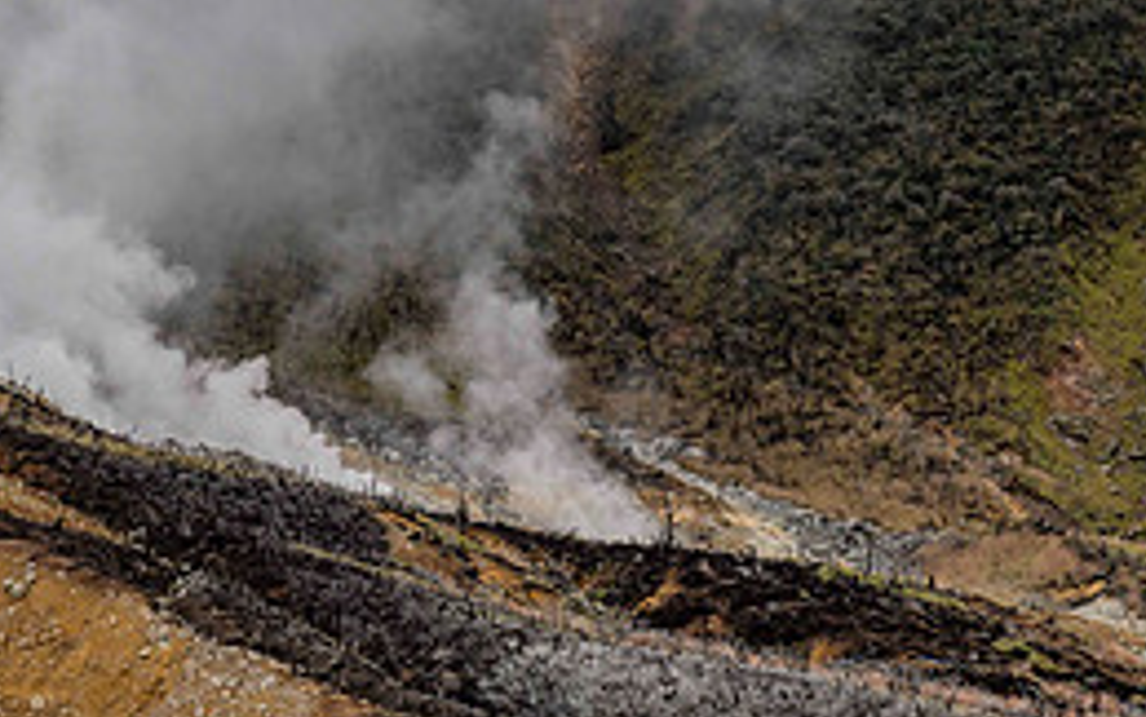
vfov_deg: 8.2
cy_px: 2
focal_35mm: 160
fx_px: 4998
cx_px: -49
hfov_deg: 12.9
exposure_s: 1/160
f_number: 5.6
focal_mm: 70
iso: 220
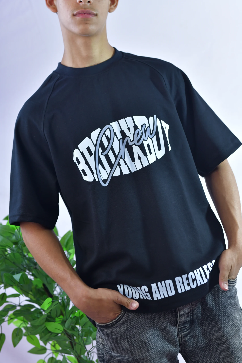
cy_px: 182
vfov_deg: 23.9
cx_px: 121
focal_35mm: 85
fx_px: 857
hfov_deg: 16.1
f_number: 3.5
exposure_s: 1/100
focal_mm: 85
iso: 1000
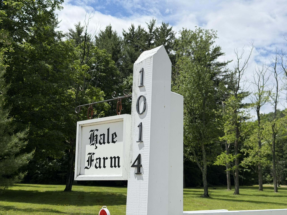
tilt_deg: +8.9
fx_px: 398
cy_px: 108
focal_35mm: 48
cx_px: 144
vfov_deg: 30.3
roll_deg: -2.8
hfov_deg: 39.7
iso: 64
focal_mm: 6.76
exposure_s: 1/8772
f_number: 1.78
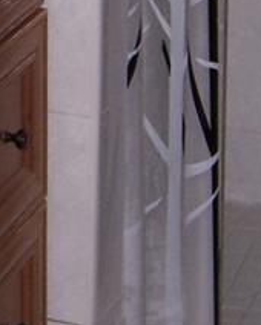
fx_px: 1755
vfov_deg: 10.4
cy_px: -95
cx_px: -146
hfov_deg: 8.3
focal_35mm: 182
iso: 80
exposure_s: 1/60
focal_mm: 5.5
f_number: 2.8
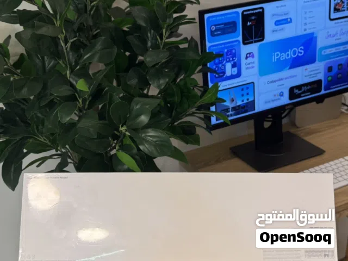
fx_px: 241
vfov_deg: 56.8
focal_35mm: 24
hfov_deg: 71.6
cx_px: 174
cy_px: 130
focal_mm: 6.76
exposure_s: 1/100
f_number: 1.78
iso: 50
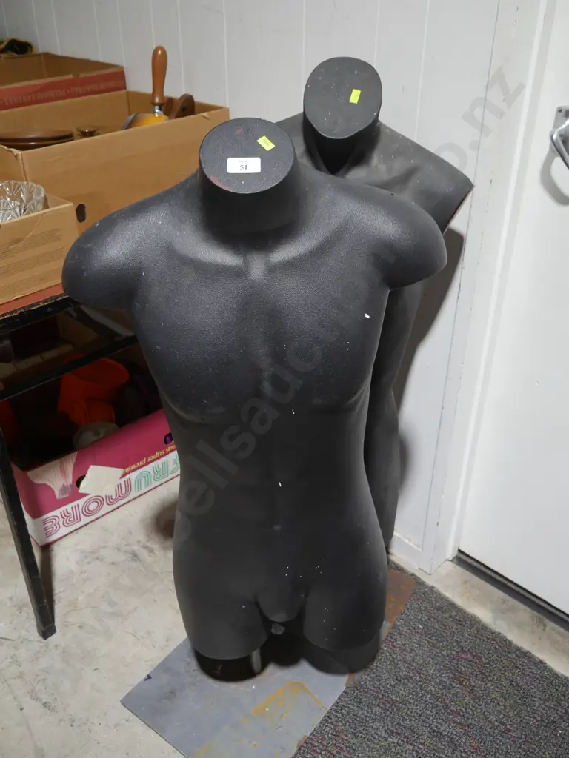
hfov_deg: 44.2
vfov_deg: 56.8
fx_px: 701
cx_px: 284
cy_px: 379
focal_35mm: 32
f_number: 3.6
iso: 400
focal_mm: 16
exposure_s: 1/60
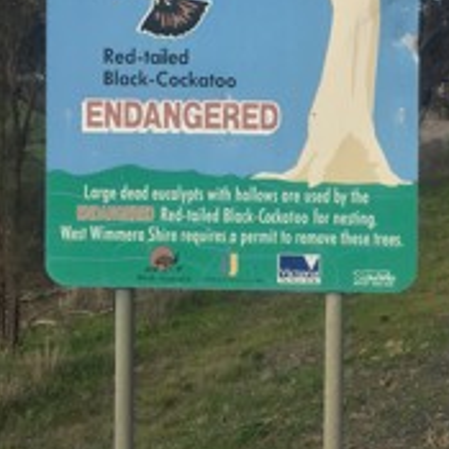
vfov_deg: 22.6
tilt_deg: -1.0
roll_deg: -1.3
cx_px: 367
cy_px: 118
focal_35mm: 76
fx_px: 1115
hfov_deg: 22.4
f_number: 2.2
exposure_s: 1/1014
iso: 32
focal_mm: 4.15
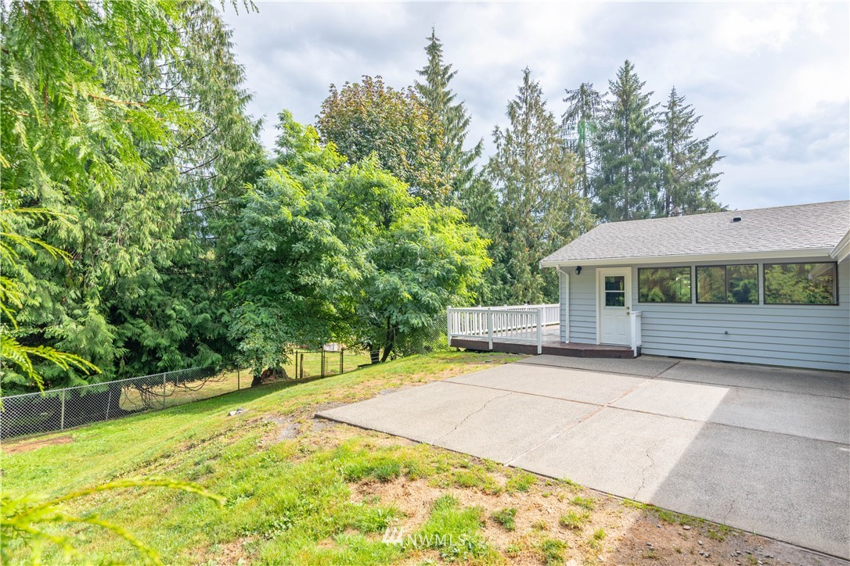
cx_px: 425
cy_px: 283
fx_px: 390
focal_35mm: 16
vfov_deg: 72.1
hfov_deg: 95.0
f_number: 5.6
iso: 100
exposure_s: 1/250
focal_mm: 11
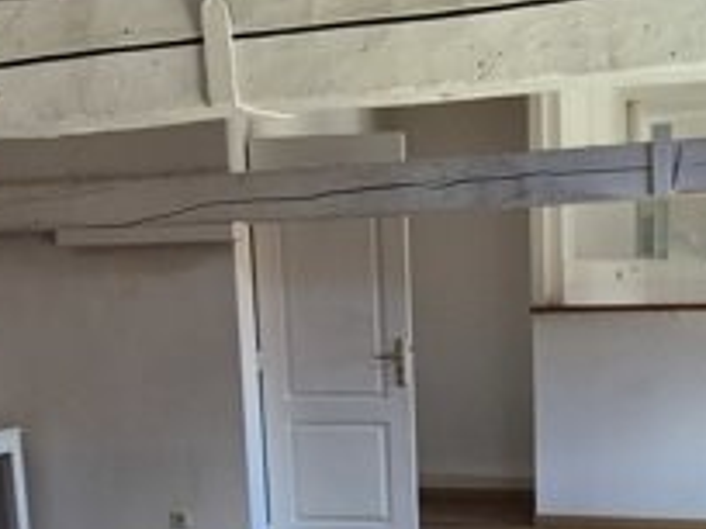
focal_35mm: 51
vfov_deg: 27.2
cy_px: 508
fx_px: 1040
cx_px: 502
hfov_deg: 36.9
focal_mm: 2.2
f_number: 2.2
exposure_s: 1/100
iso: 100
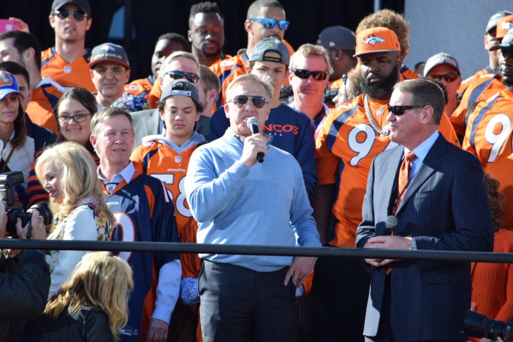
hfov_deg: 4.6
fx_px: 6413
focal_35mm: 450
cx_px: 256
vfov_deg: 3.1
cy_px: 171
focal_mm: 300
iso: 560
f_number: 5.6
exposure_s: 1/1000
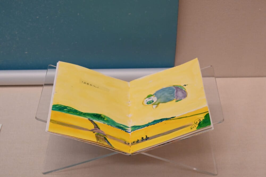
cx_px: 133
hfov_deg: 29.2
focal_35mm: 69
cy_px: 88
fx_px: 510
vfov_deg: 19.7
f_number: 6
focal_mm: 46
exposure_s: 1/60
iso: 3600
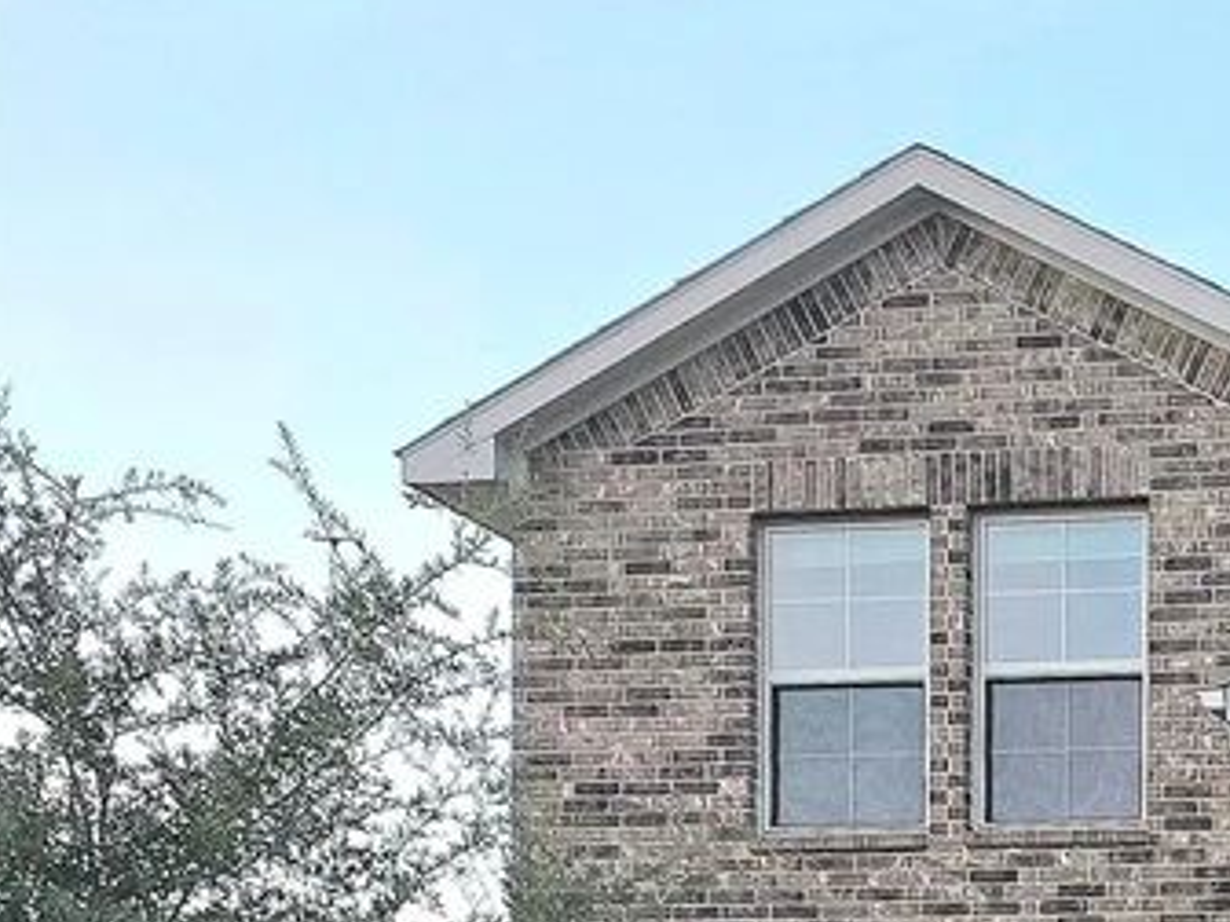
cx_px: 1856
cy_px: 1240
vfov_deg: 19.2
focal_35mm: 70
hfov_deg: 22.6
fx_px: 2487
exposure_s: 1/120
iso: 320
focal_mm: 6.3
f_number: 1.7
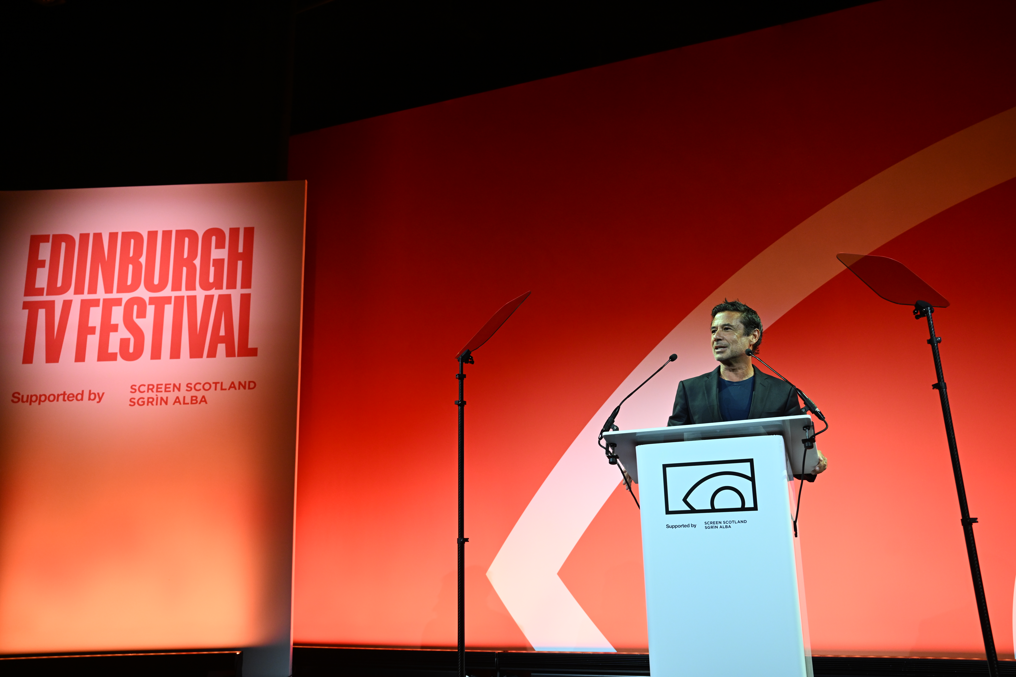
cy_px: 338
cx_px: 508
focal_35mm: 30
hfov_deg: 61.1
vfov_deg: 43.0
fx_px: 861
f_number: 4
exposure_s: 1/400
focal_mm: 30.5
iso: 1250
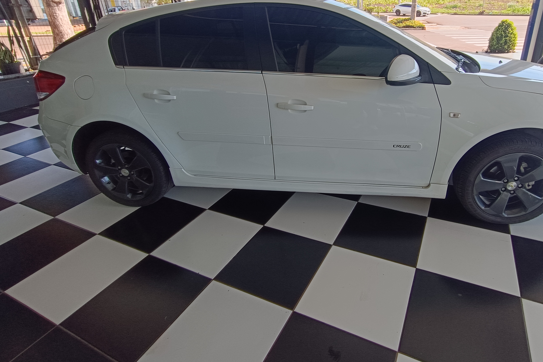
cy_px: 146
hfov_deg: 80.4
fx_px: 317
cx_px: 321
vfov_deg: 59.0
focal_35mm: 21
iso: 50
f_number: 2.2
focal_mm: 1.66
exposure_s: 1/173
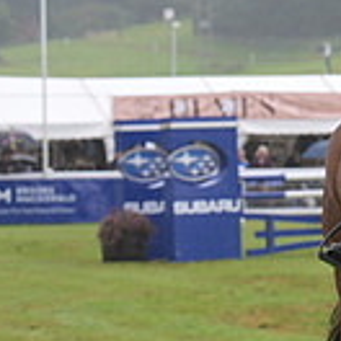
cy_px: 205
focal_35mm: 325
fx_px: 3622
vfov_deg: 5.4
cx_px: 677
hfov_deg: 5.3
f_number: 5.6
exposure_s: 1/800
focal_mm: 87
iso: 900
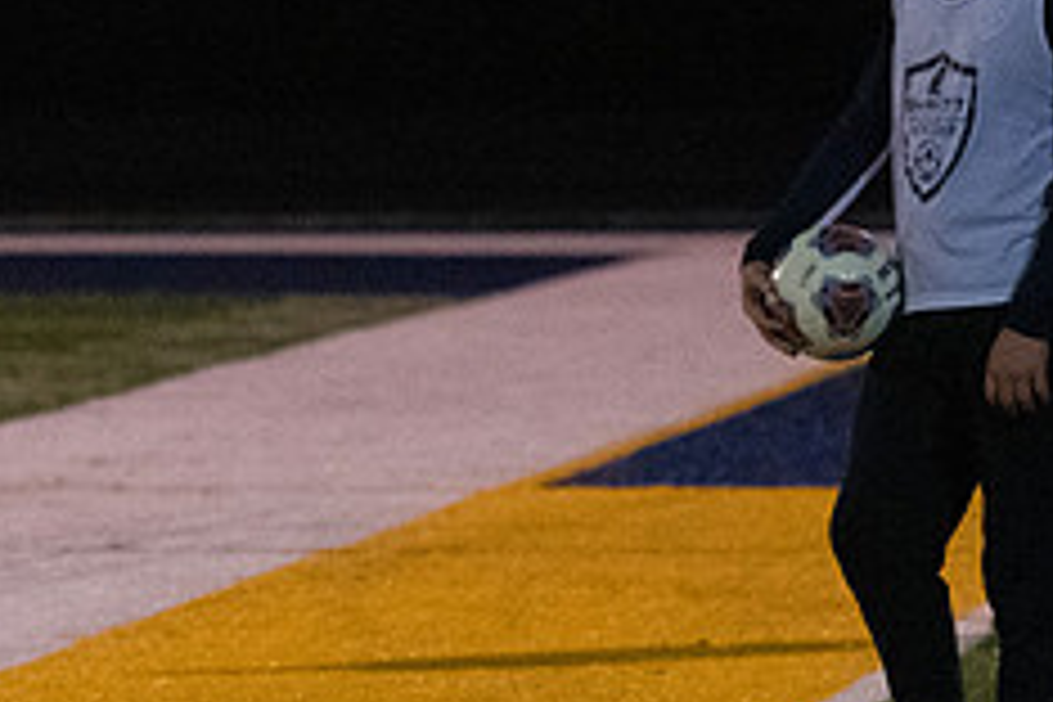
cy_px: 374
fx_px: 21760
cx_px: -212
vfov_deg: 1.8
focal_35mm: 744
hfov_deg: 2.8
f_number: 4.5
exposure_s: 1/1250
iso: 6400
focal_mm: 200
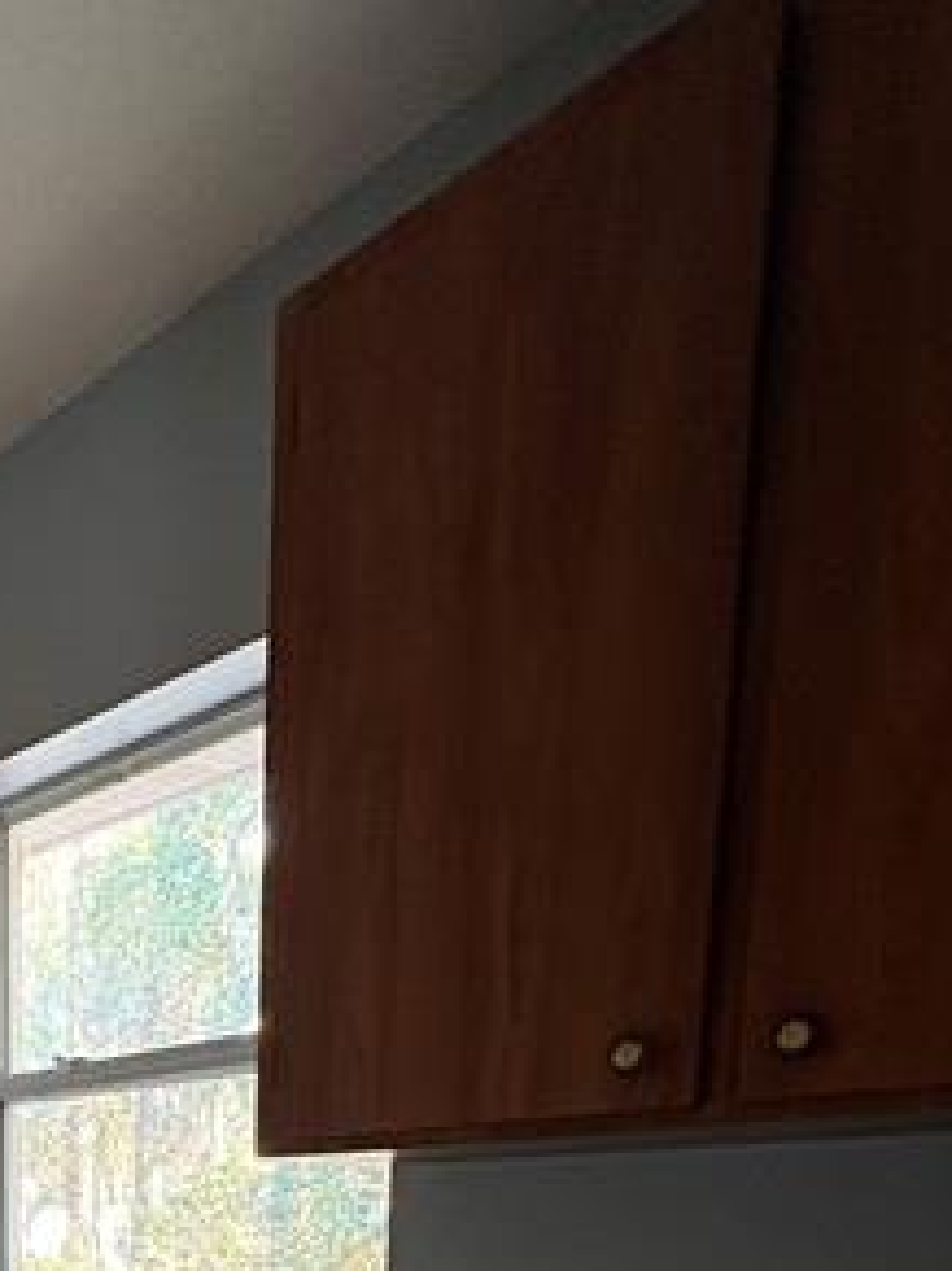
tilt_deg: -7.4
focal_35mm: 37
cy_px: 1468
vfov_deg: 39.0
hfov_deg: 33.1
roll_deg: +0.7
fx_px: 1358
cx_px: -127
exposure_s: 1/41
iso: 400
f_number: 2.2
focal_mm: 2.22
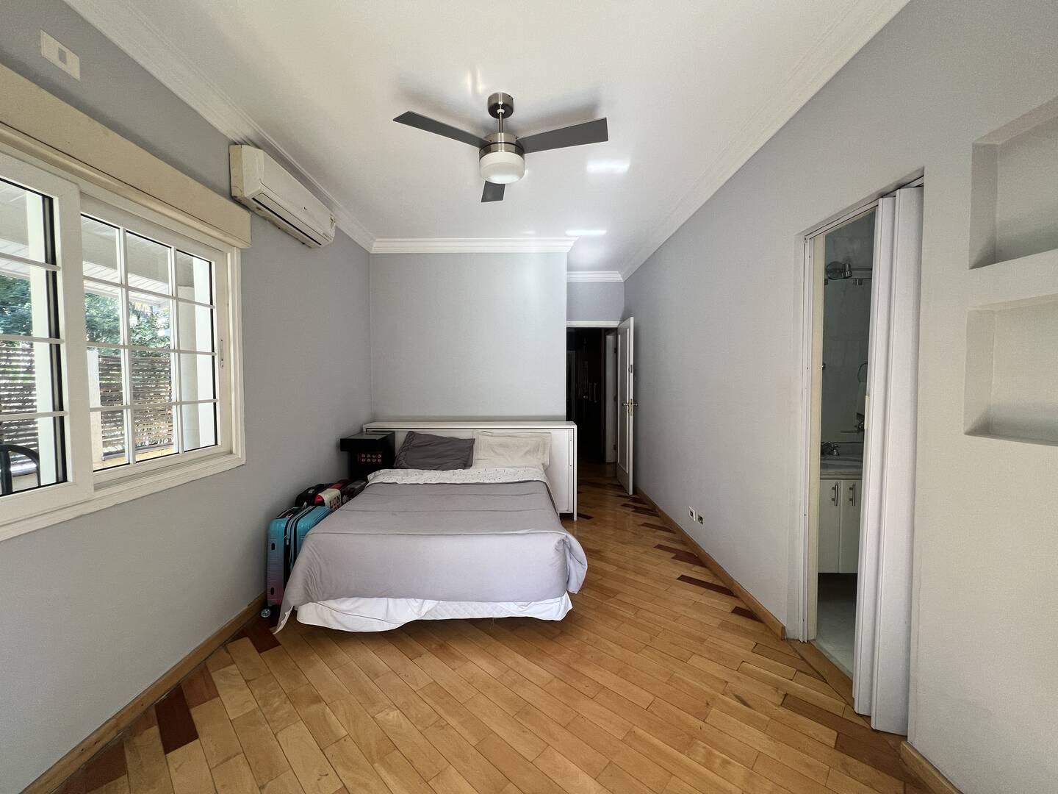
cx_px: 529
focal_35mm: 13
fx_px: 397
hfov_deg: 106.2
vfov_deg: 89.9
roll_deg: +0.2
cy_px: 397
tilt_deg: -2.9
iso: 80
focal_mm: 1.57
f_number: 1.8
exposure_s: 1/99
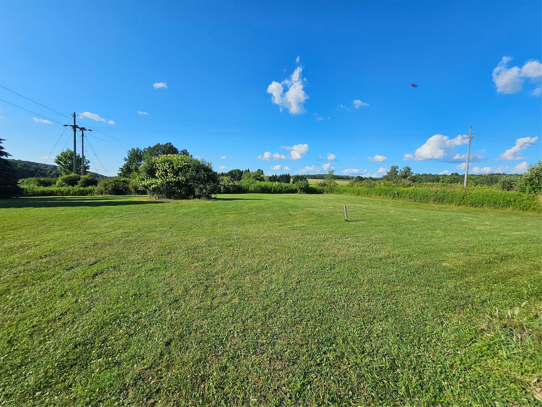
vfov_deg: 89.9
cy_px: 204
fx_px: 204
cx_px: 271
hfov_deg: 106.2
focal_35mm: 13
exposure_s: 1/2730
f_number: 2.2
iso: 50
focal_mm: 2.2
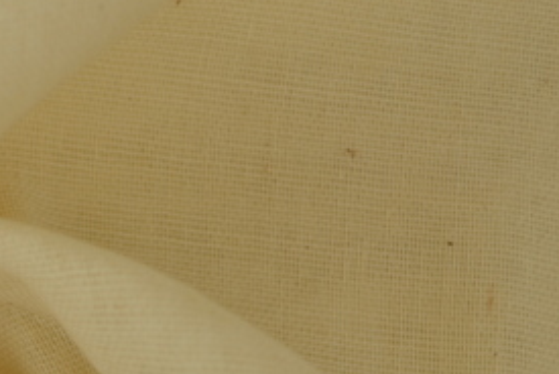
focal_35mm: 126
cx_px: -85
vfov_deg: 10.7
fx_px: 1966
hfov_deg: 15.7
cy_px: 463
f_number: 6.3
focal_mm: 29
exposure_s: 1/60
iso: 100
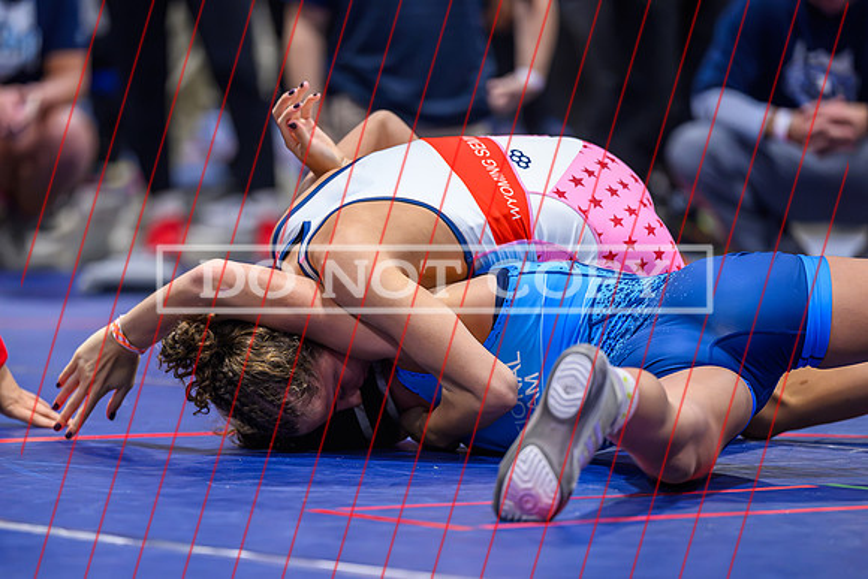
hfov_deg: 8.3
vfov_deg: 5.5
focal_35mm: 248
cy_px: 307
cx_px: 392
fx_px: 5979
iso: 4000
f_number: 2.8
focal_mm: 200
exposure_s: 1/800
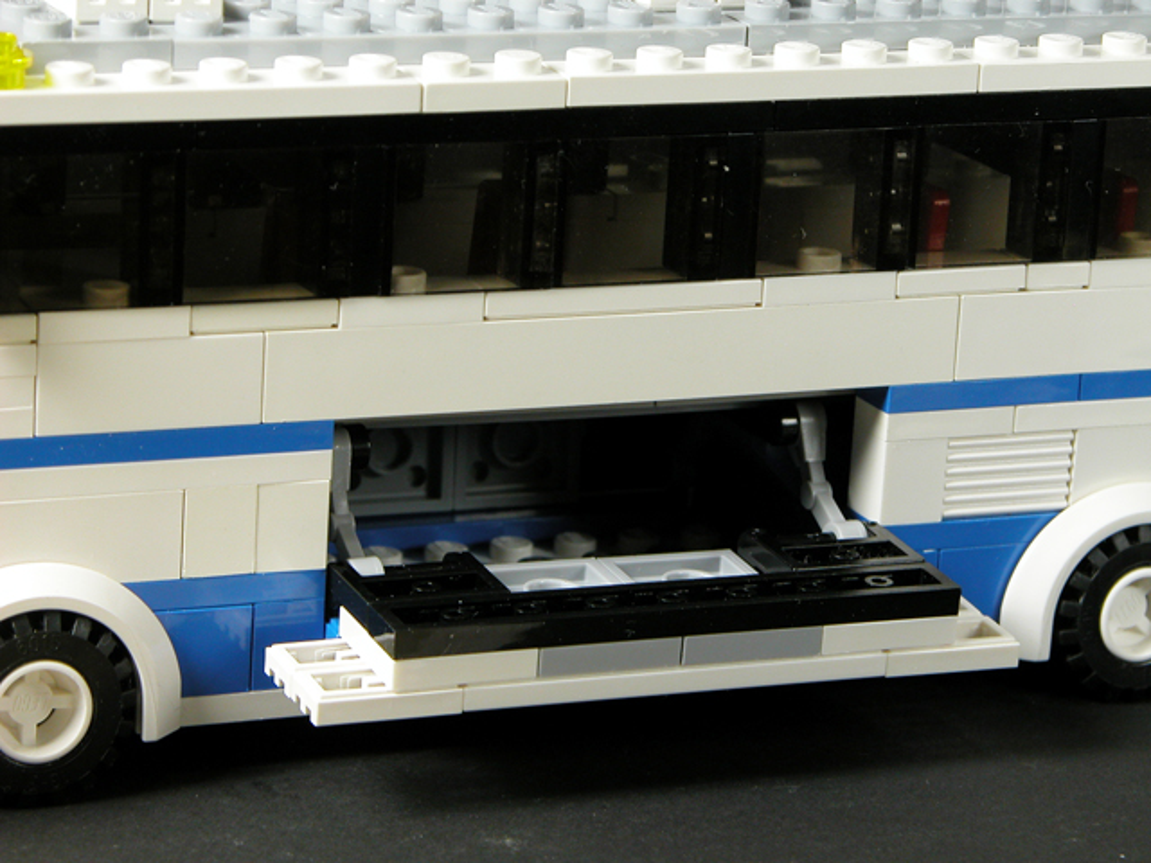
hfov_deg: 13.3
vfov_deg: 10.0
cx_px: 576
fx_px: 4921
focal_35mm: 148
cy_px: 432
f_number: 6.2
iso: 100
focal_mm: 37.7
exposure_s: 1/8
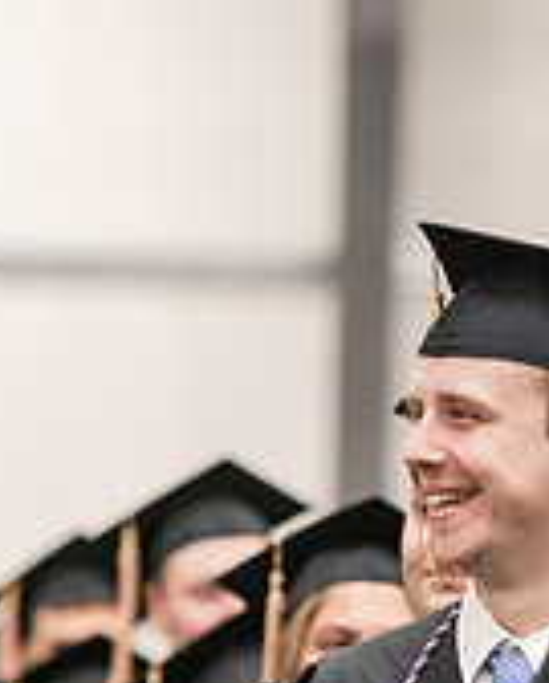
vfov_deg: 4.6
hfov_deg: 3.7
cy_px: 555
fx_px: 8528
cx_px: 435
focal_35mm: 421
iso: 2500
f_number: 3.2
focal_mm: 130
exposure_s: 1/200
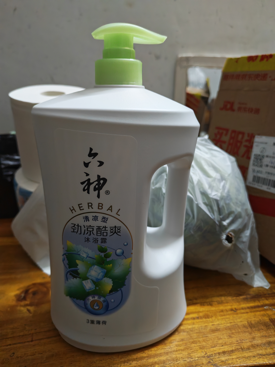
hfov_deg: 56.8
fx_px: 254
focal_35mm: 24
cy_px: 184
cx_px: 138
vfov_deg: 71.6
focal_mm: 6.12
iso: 3200
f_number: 1.9
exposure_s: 1/33
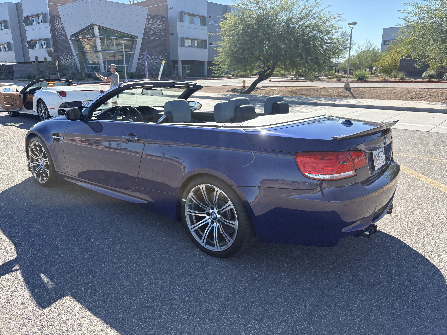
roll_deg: +2.9
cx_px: 224
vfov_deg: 53.1
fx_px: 336
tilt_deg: -13.8
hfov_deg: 67.3
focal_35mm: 26
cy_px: 168
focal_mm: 5.96
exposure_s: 1/1626
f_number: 1.6
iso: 64
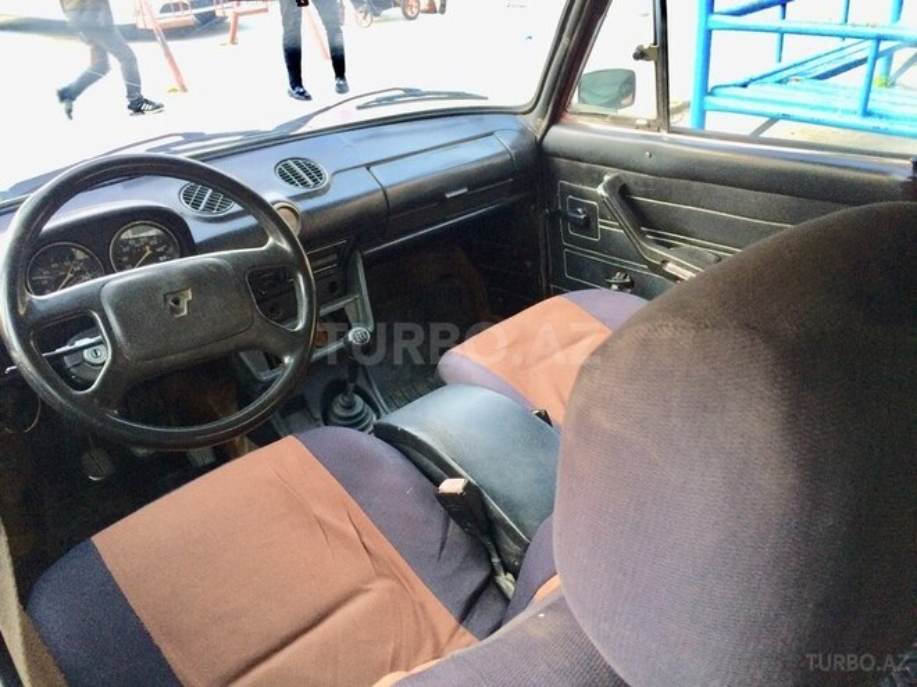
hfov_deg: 61.7
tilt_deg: -28.8
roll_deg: +2.6
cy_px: 344
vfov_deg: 48.2
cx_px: 458
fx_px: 768
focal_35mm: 29
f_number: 2.2
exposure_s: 1/33
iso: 200
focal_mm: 4.15
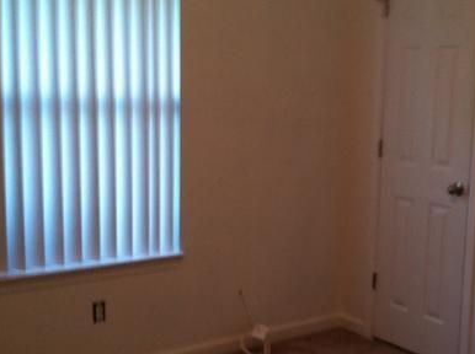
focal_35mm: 58
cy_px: 195
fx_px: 794
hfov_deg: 32.9
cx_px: 331
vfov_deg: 25.1
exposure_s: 1/15
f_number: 2.8
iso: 125
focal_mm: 3.85
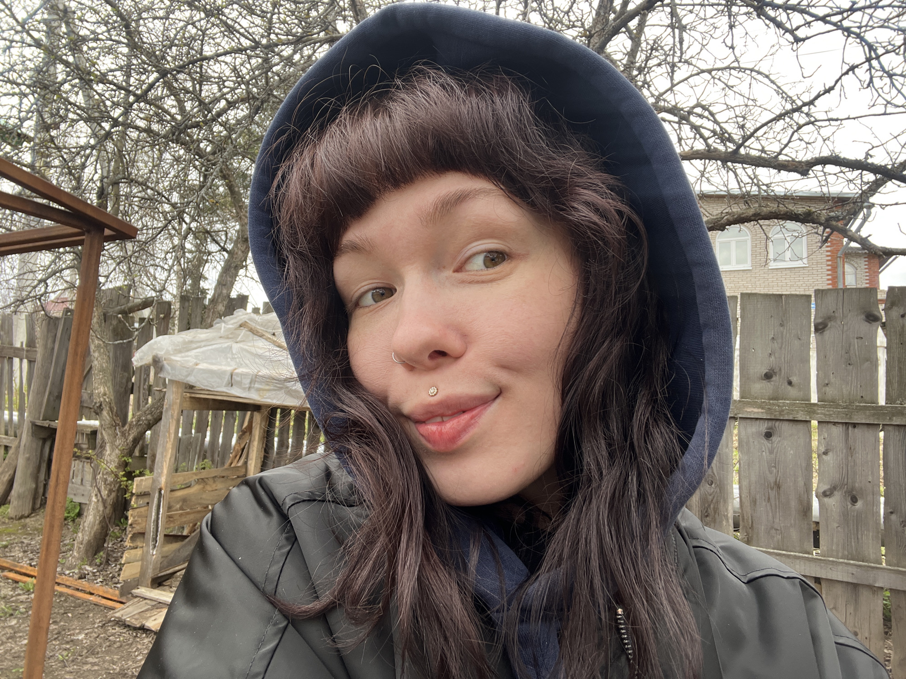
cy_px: 340
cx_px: 453
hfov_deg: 73.9
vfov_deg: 58.9
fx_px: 602
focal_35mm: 23
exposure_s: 1/121
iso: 32
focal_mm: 2.71
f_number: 2.2
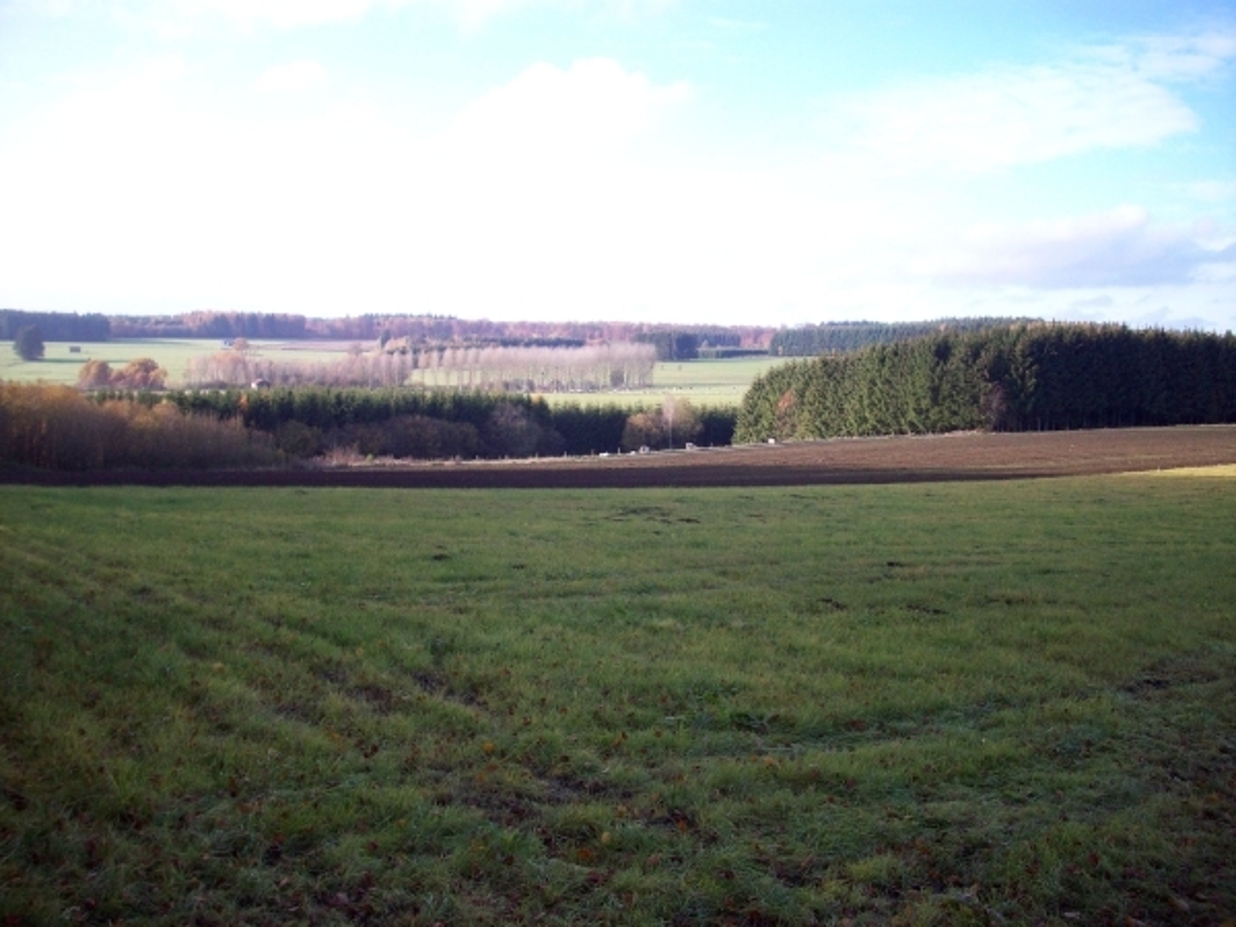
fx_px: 1321
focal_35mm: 37
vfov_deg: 38.7
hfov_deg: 50.1
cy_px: 464
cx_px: 618
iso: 80
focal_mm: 6.2
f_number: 2.8
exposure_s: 1/296
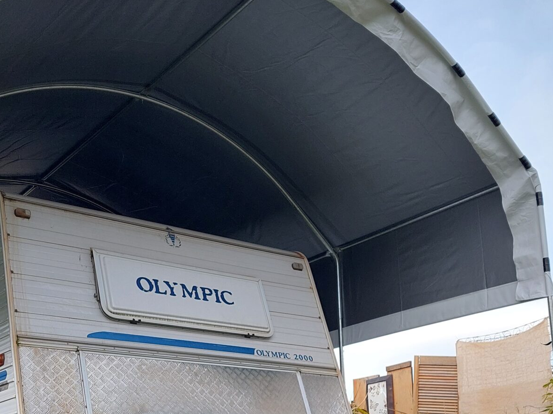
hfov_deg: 36.8
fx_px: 831
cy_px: 334
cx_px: 245
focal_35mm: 52
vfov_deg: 27.4
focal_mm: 5.23
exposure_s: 1/244
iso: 40
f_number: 1.8
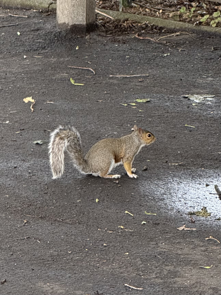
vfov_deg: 16.4
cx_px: 110
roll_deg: -0.9
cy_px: 148
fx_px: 1021
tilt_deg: -13.0
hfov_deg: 12.3
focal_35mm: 120
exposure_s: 1/64
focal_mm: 15.66
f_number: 2.8
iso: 400
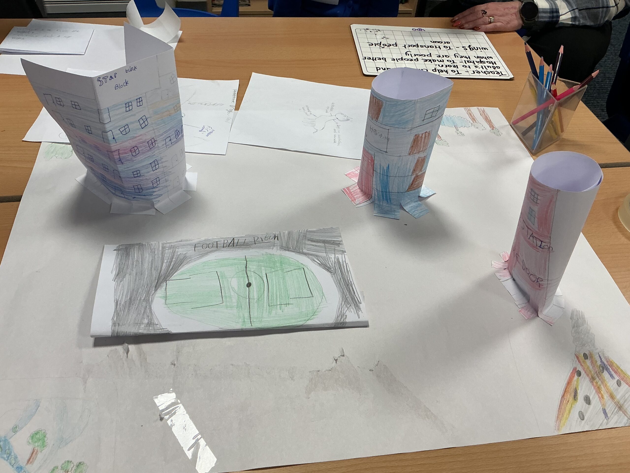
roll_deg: -6.5
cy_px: 236
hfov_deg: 61.7
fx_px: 528
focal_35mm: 29
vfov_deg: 48.2
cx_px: 315
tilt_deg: -44.7
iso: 64
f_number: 1.8
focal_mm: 3
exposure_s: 1/120
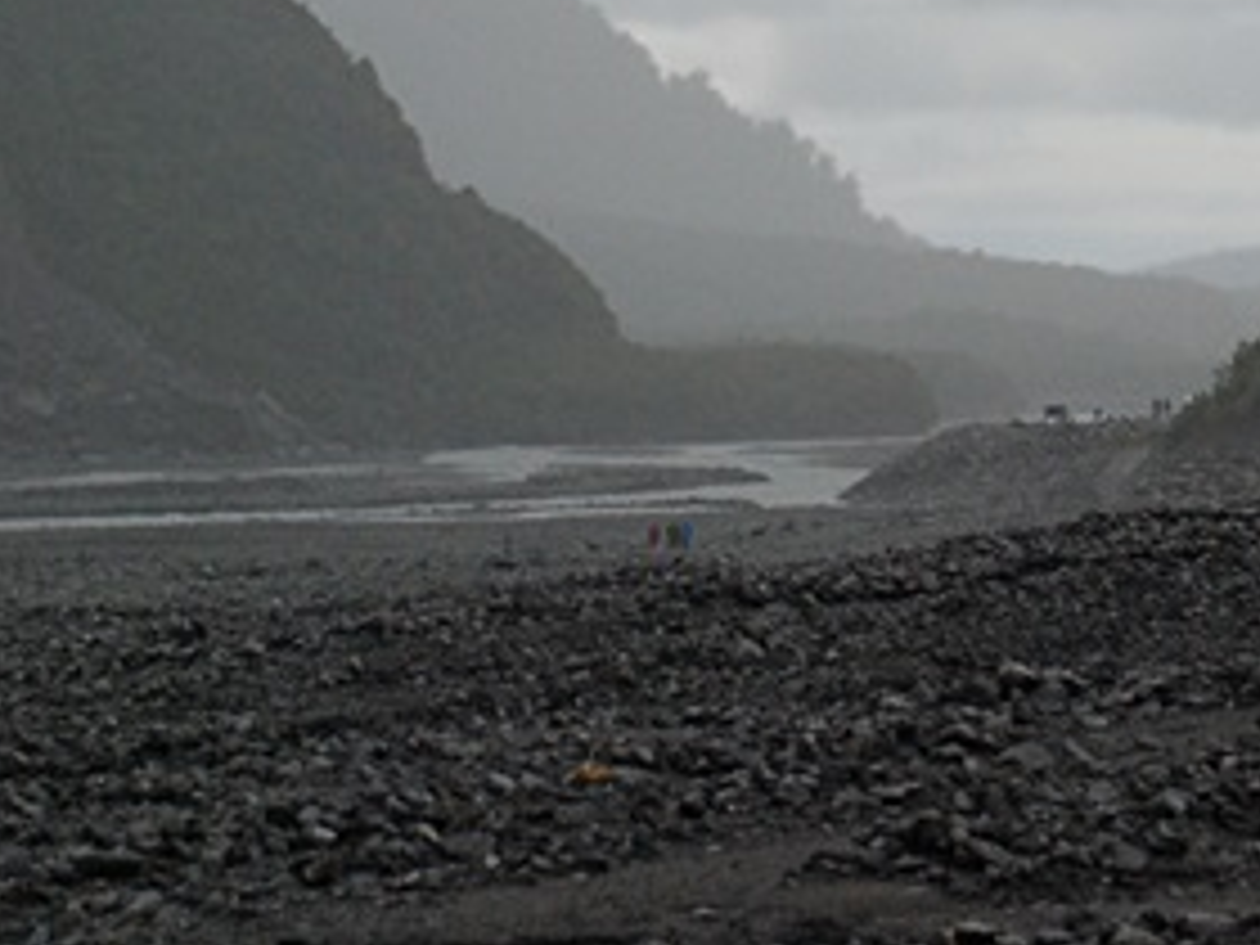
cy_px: -72
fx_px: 7498
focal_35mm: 206
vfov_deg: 7.2
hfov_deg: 9.6
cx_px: 990
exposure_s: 1/2000
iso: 400
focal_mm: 50
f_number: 5.6
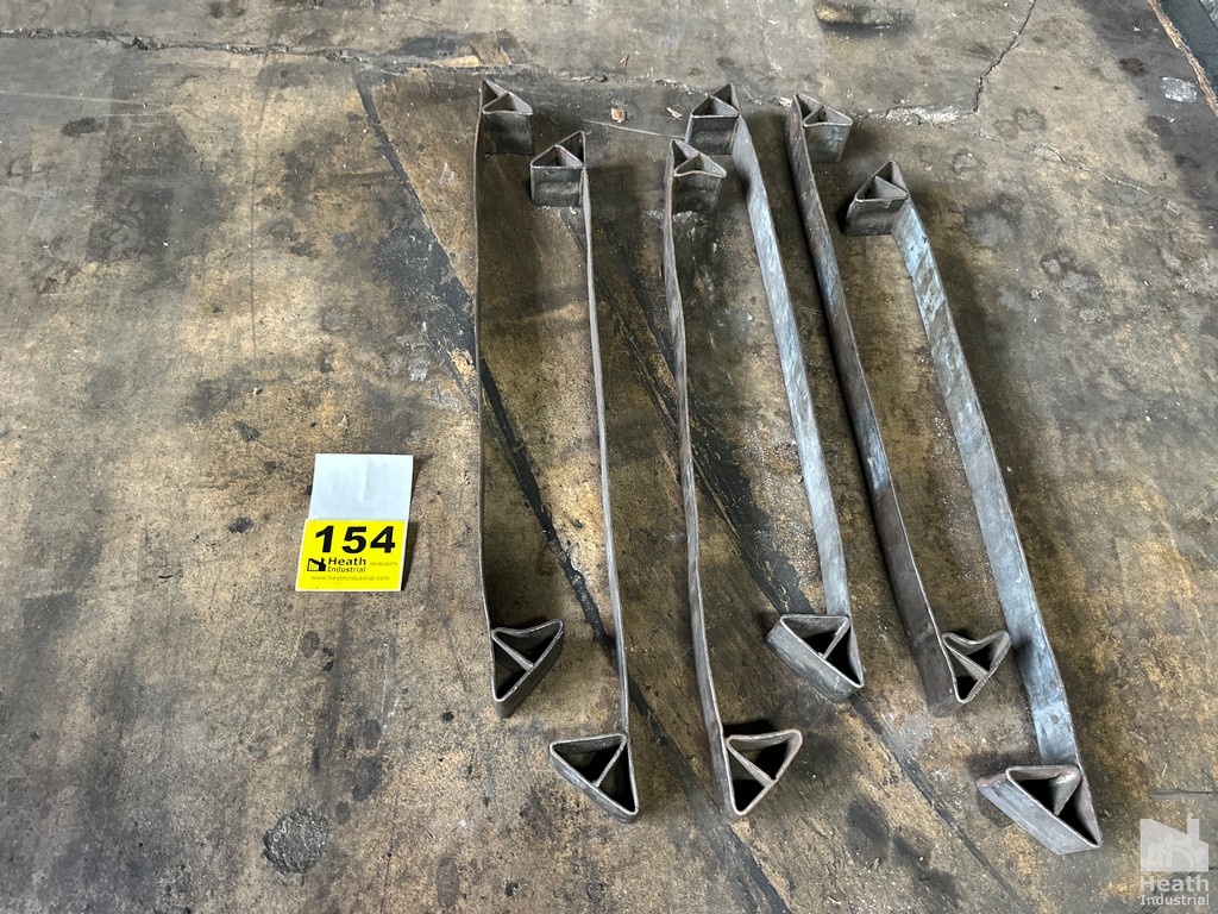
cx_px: 609
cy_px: 457
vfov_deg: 56.8
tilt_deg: -60.2
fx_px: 844
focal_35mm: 24
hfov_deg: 71.6
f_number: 1.78
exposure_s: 1/40
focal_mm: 6.86
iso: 640
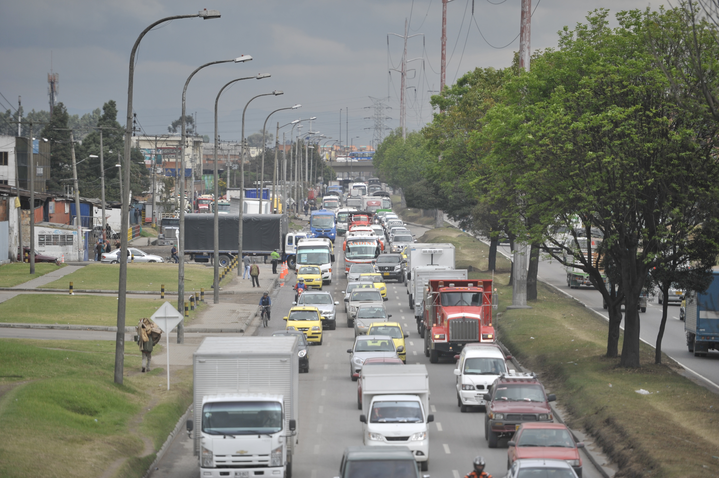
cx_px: 360
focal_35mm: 185
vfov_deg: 7.4
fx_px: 3692
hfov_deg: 11.1
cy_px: 239
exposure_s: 1/2500
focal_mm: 185
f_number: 2.8
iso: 200
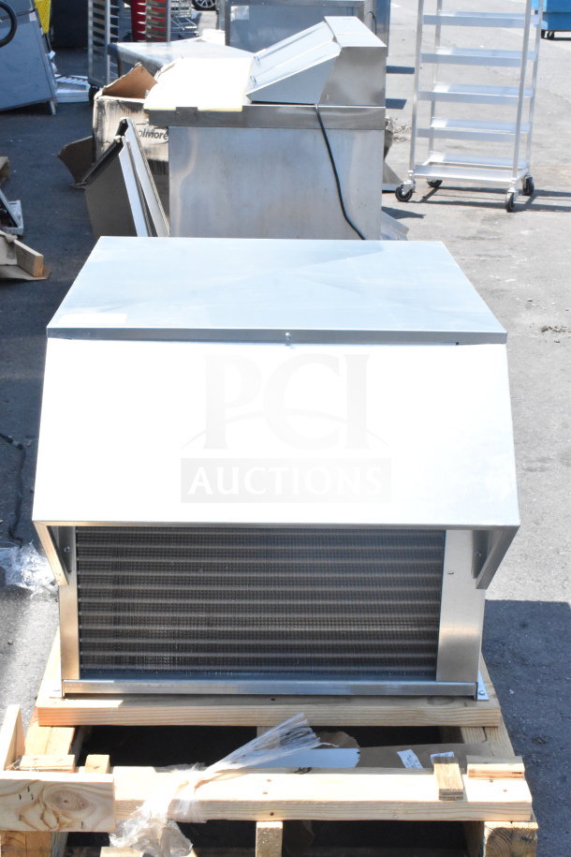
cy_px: 428
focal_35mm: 54
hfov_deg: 25.1
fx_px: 1285
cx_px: 286
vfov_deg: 36.9
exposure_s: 1/1600
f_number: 20
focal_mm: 36
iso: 6400
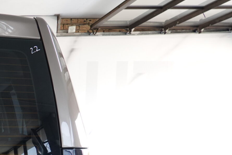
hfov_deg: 25.5
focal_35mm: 69
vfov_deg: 18.4
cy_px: 199
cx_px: -63
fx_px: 445
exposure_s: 1/40
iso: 320
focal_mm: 9
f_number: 2.8
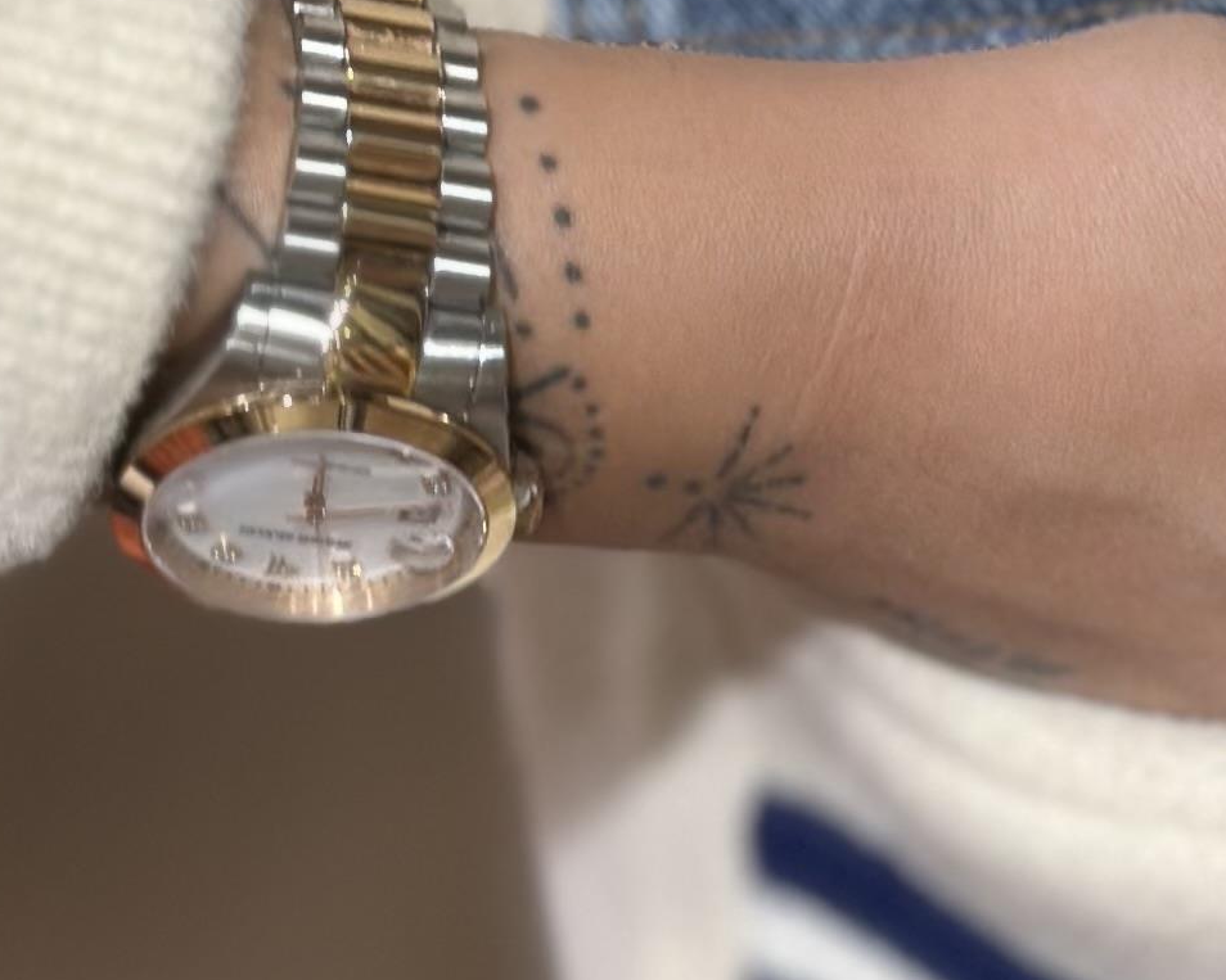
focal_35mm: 198
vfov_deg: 7.8
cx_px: 1741
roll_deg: +5.3
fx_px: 7184
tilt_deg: -35.4
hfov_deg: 9.5
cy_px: 782
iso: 64
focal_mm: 6.86
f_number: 1.78
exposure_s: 1/50
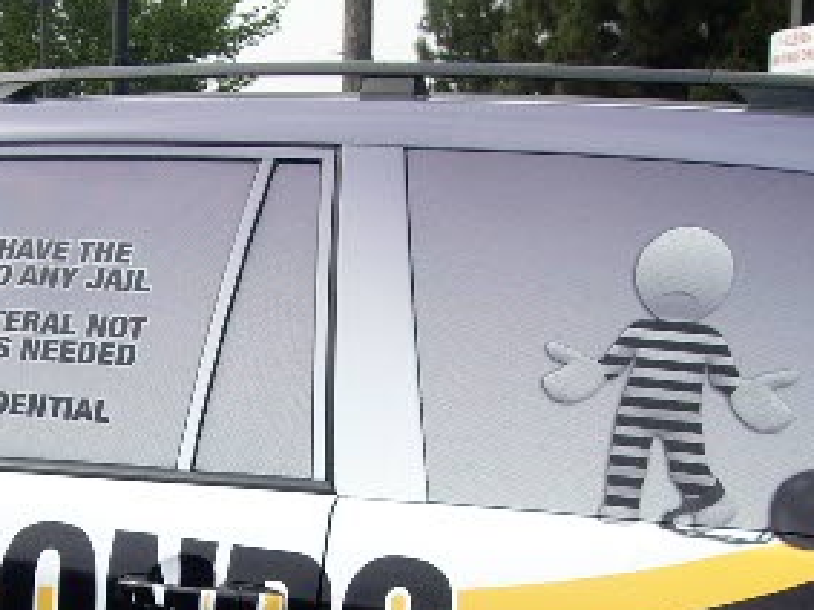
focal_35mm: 86
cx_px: 129
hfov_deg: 22.4
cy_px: 596
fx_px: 2021
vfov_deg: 16.8
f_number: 4.3
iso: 100
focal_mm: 6.2
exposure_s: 1/640
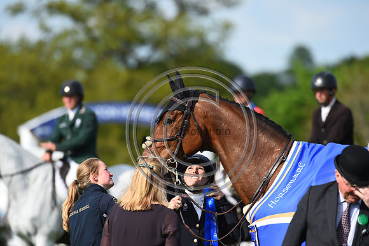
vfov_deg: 3.4
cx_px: 184
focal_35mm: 400
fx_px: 4098
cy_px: 123
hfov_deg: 5.2
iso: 400
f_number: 5.6
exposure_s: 1/1250
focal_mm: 400
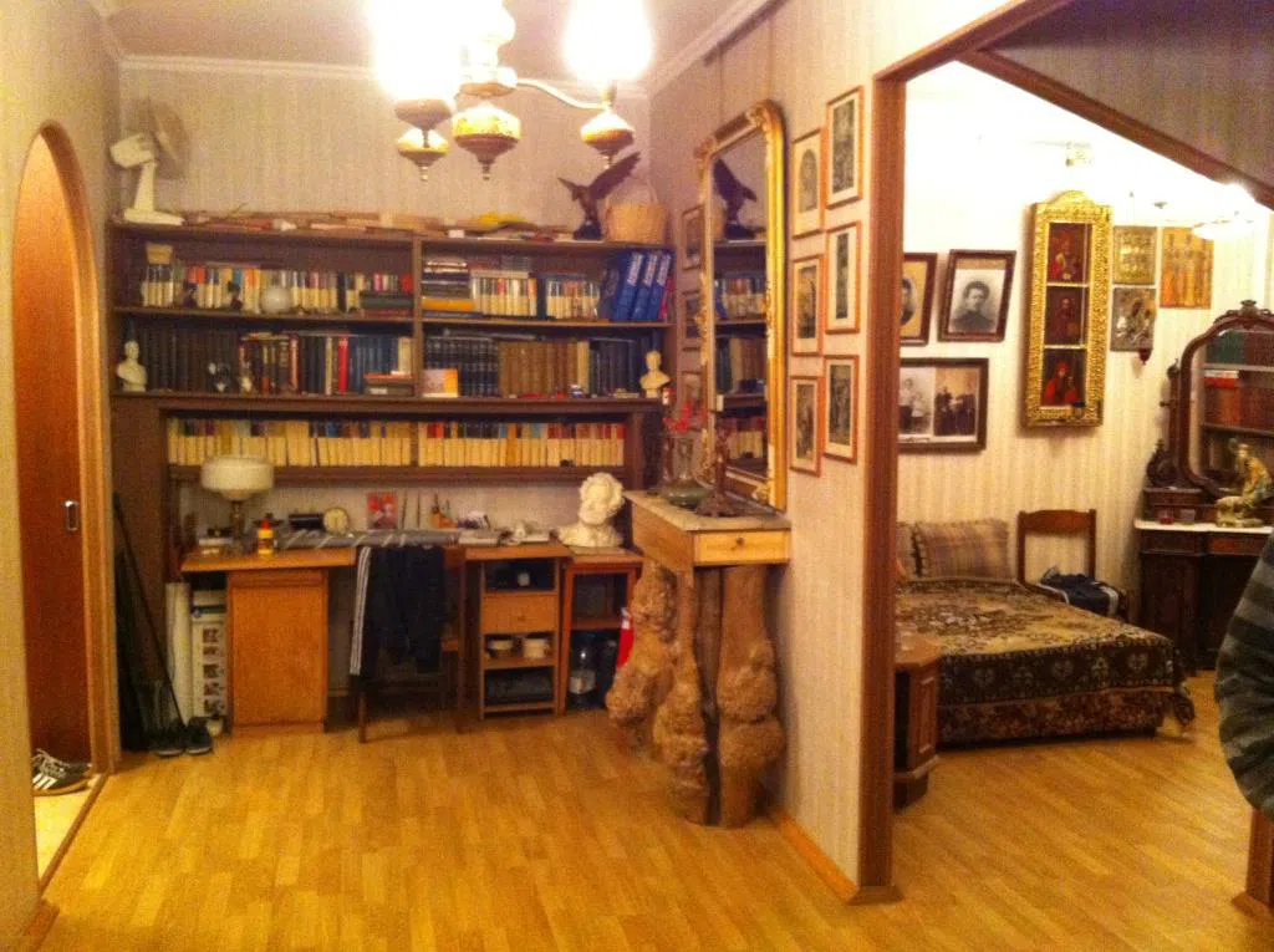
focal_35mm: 35
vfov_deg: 40.6
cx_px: 637
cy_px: 476
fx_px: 1286
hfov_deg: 52.7
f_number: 2.8
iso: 800
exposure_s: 1/17
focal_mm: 3.85
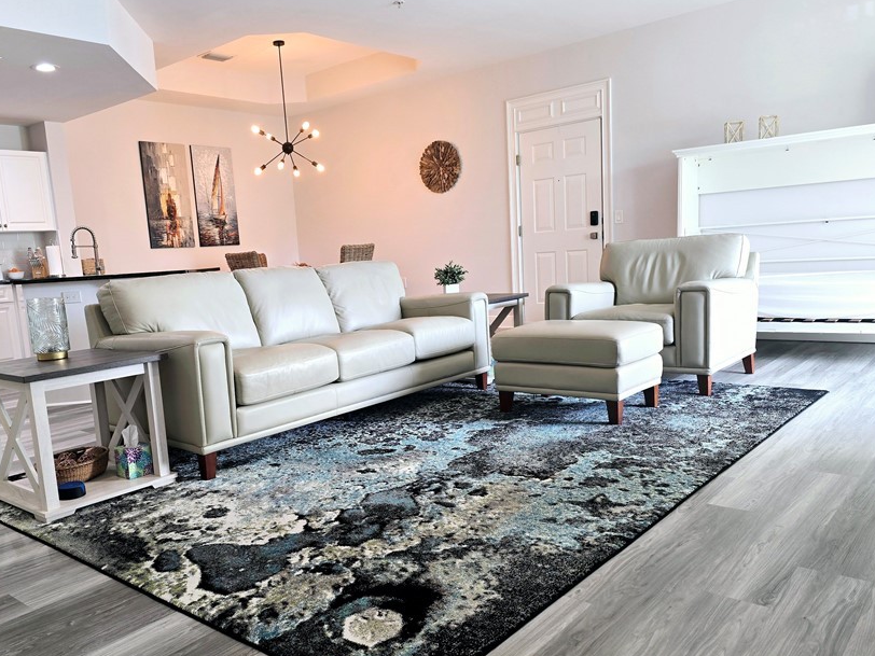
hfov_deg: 61.4
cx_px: 371
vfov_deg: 48.2
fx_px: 733
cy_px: 357
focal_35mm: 29
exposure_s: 1/60.2
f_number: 1.7
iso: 80
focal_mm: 6.3
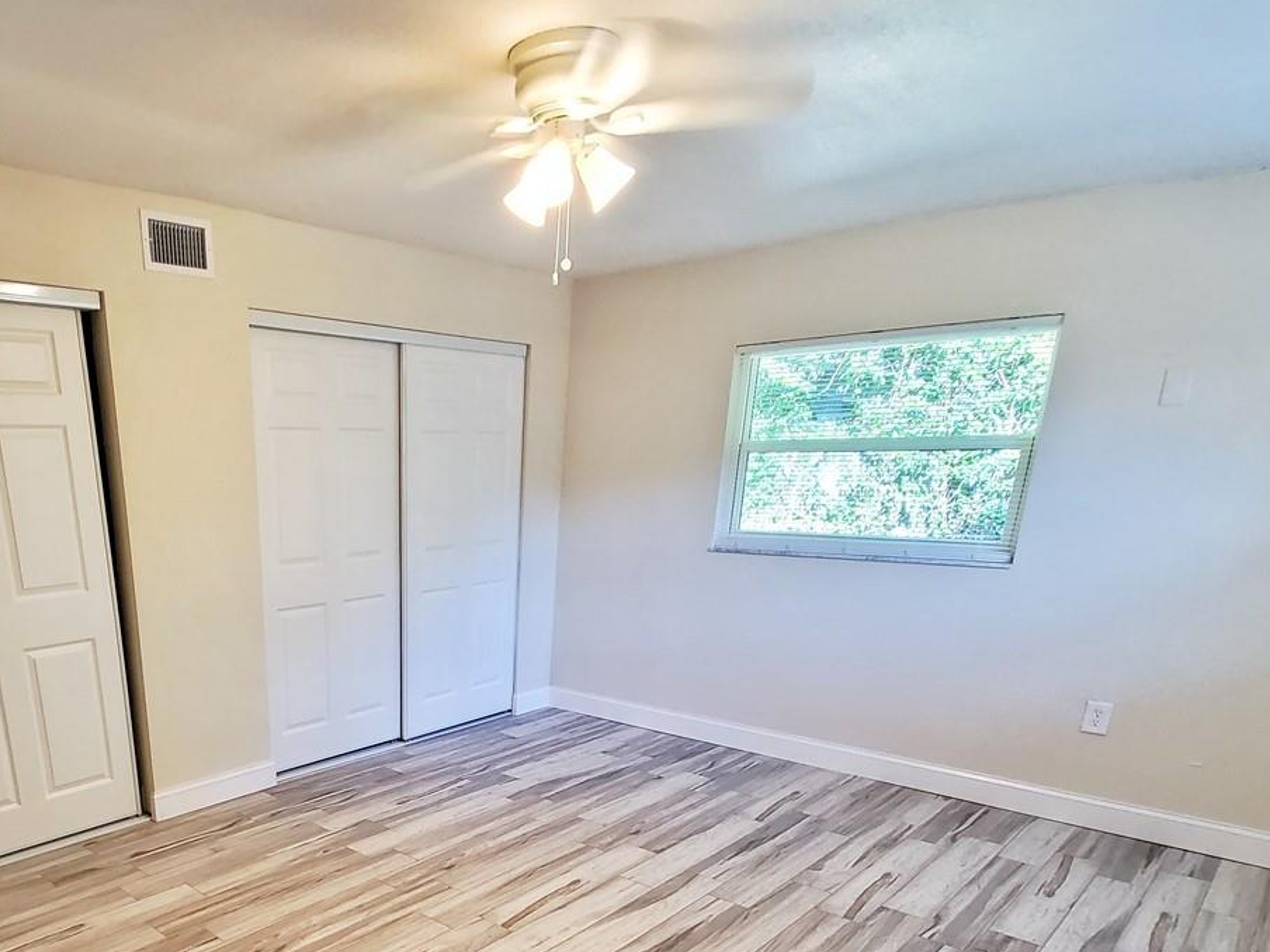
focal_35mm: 23
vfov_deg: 55.2
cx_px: 369
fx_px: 844
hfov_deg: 70.5
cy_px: 746
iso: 250
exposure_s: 1/59
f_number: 2.2
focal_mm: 1.8
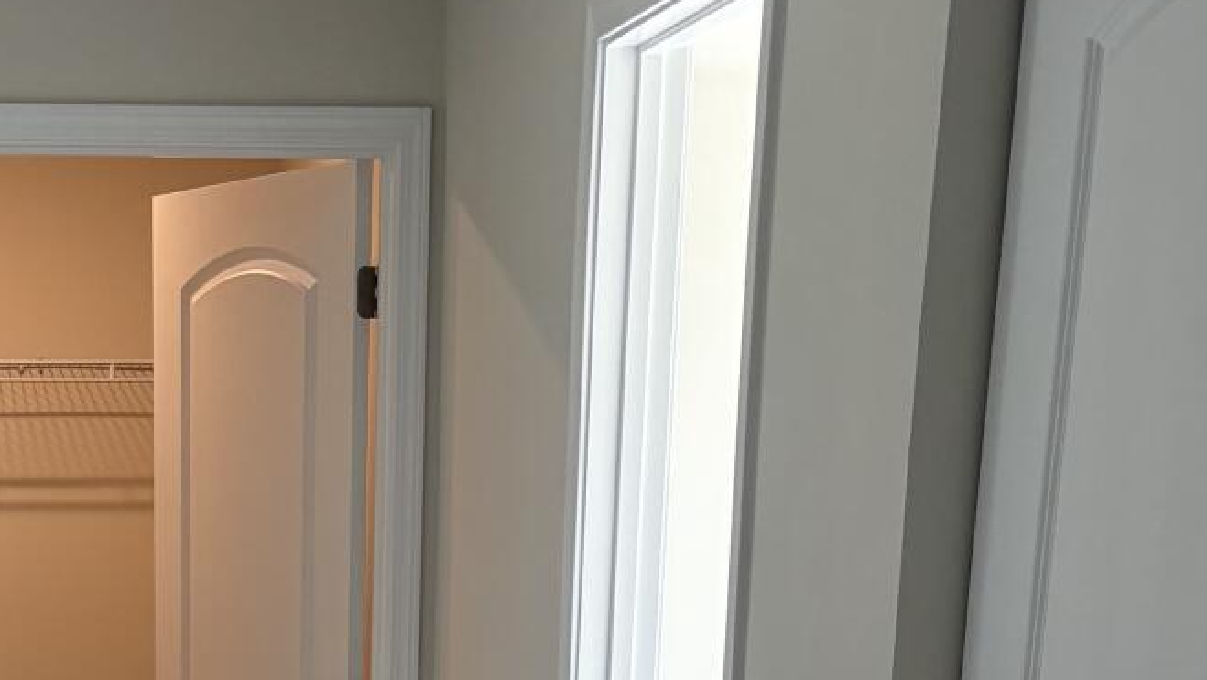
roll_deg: +1.1
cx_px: 194
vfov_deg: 12.1
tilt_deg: -19.7
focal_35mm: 86
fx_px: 2753
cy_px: 1459
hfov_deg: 24.2
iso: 100
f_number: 1.6
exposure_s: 1/120
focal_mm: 5.96
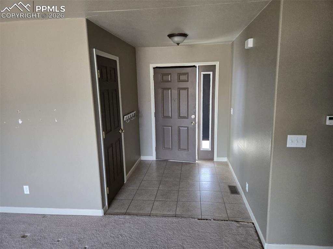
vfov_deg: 58.8
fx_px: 221
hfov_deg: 74.0
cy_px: 124
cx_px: 166
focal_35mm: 23
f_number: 1.8
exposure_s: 1/120
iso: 320
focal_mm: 5.4
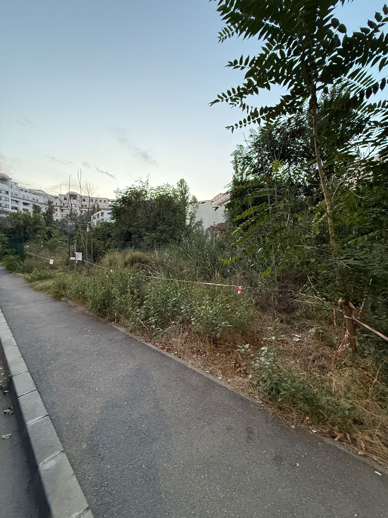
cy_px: 259
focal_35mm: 14
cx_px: 194
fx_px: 209
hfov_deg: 85.7
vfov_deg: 102.1
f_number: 2.2
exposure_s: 1/70
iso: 320
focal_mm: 2.22
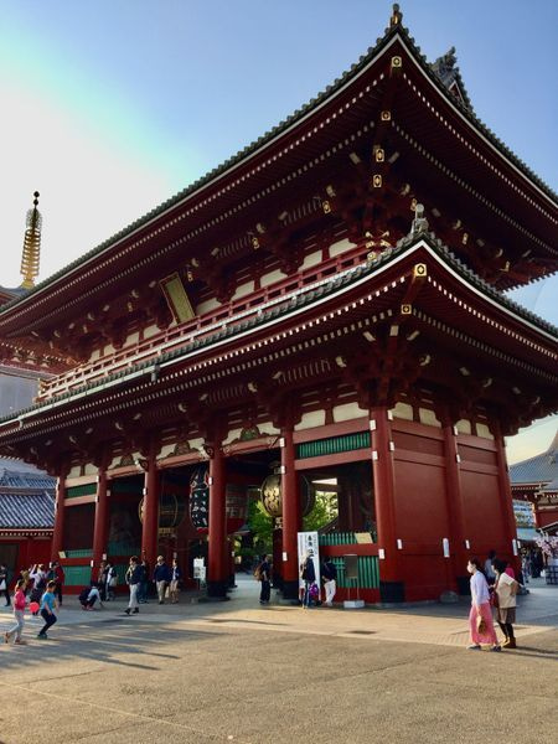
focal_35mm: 29
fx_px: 623
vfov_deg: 61.7
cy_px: 372
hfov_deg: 48.2
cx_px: 279
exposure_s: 1/694
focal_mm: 4.15
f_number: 2.2
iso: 32
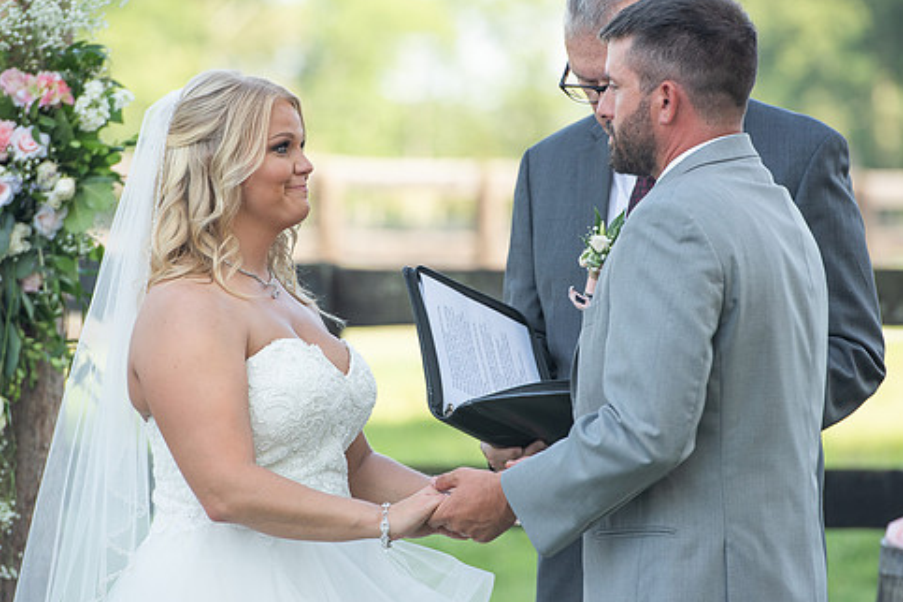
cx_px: 457
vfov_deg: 5.5
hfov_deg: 8.2
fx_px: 6321
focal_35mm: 252
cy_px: 248
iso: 320
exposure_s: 1/640
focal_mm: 200
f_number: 4
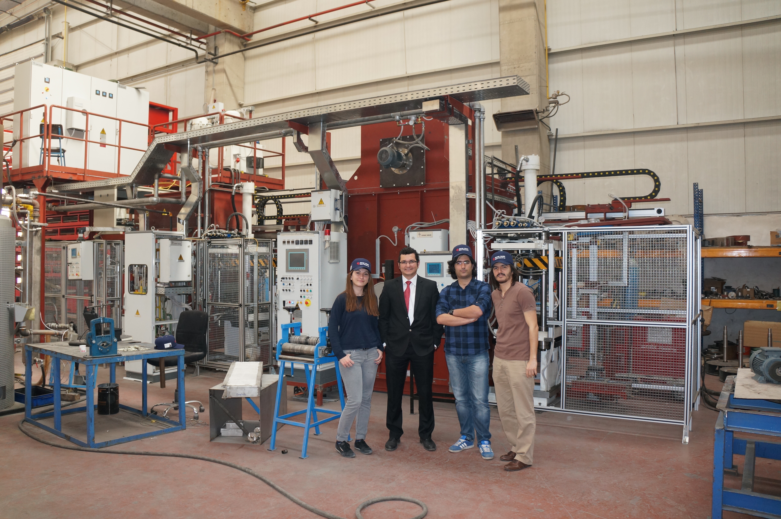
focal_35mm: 27
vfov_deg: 47.8
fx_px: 585
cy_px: 260
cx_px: 390
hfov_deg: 67.4
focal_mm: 18
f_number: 4
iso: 500
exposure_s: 1/60
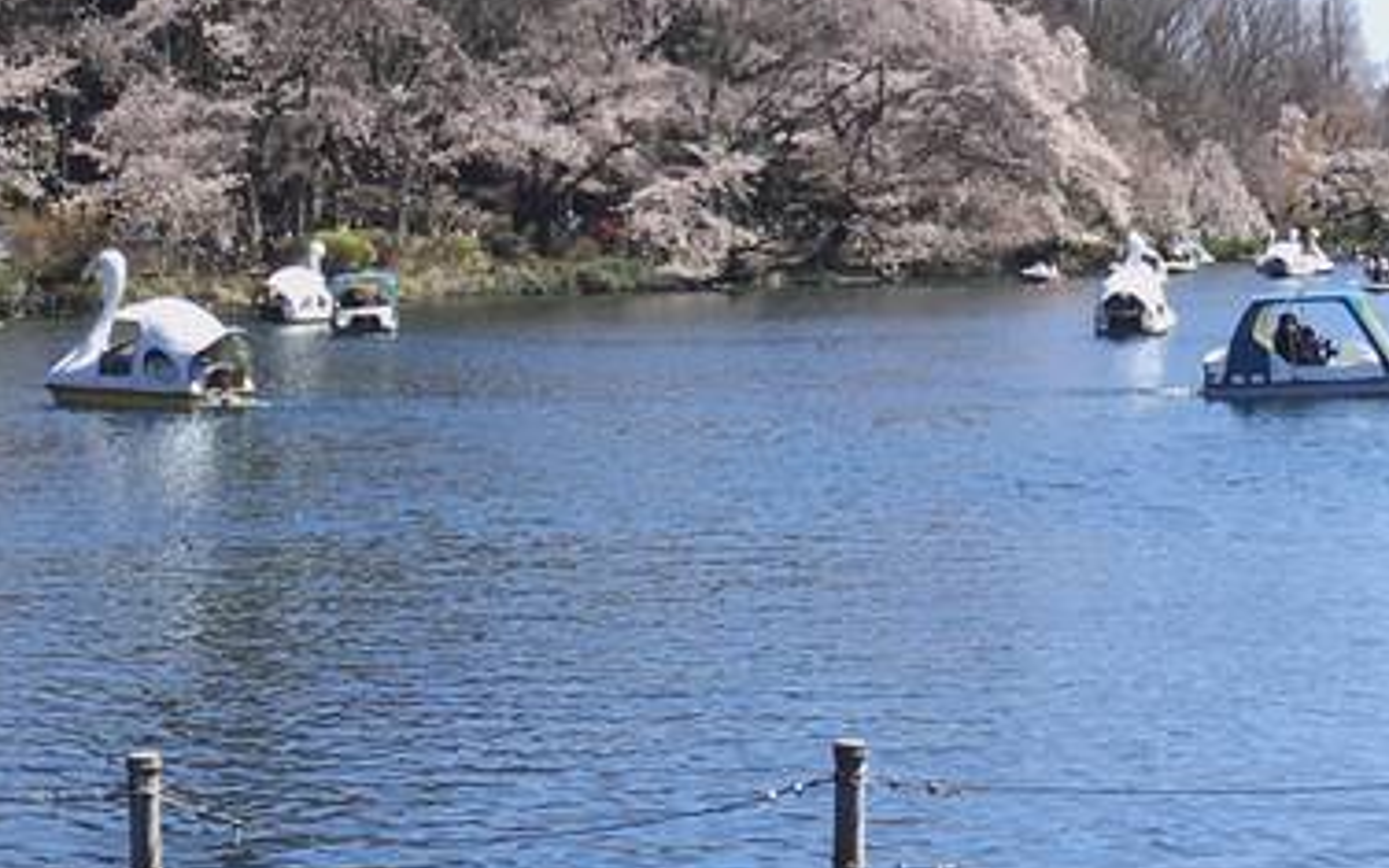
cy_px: -229
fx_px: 3710
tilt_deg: +5.8
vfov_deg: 12.9
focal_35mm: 98
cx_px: 842
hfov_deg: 21.2
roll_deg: +0.4
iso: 25
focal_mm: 4.15
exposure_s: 1/674
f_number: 2.2
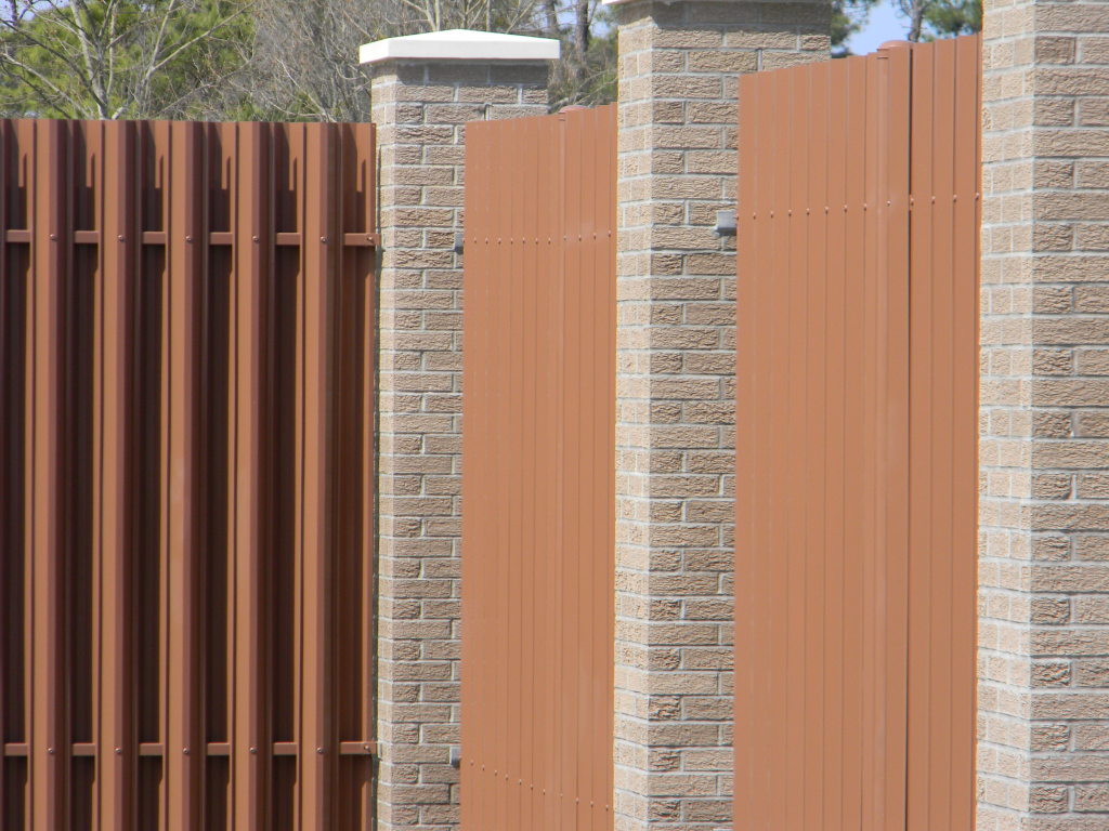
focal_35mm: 226
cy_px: 416
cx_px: 554
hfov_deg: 8.8
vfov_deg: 6.6
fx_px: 7240
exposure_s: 1/315
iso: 80
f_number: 5.4
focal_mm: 41
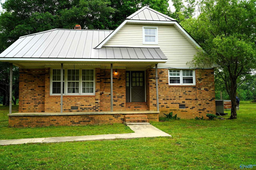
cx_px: 128
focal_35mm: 30
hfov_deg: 61.9
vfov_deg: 43.6
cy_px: 85
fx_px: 213
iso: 100
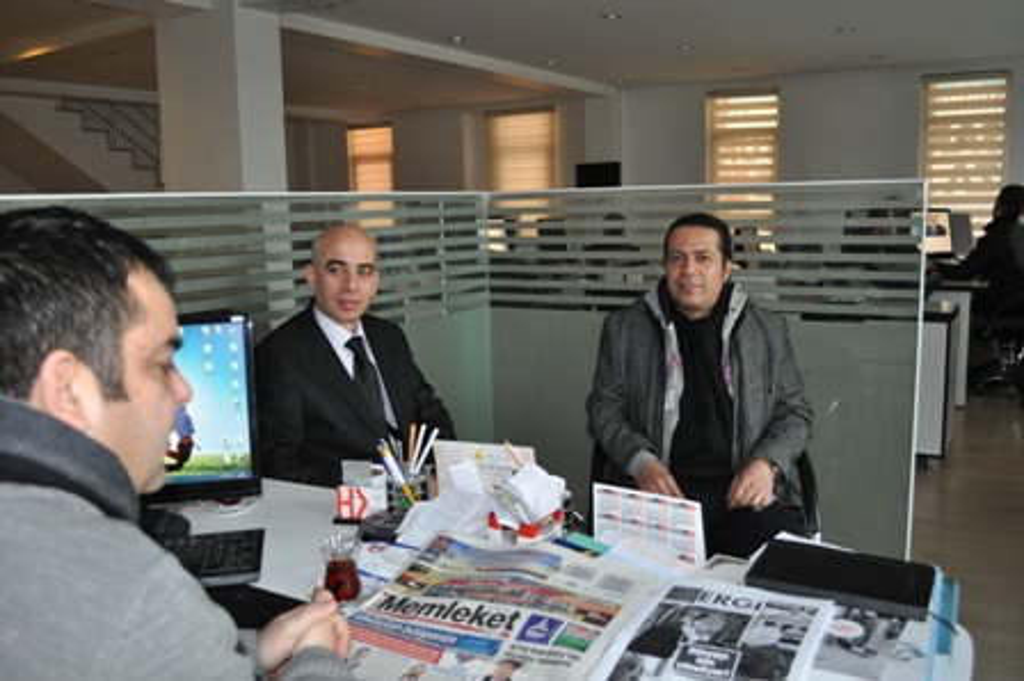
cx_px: 512
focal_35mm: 30
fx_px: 853
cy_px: 340
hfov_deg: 62.0
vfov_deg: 43.5
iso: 800
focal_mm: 20
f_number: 3.8
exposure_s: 1/60
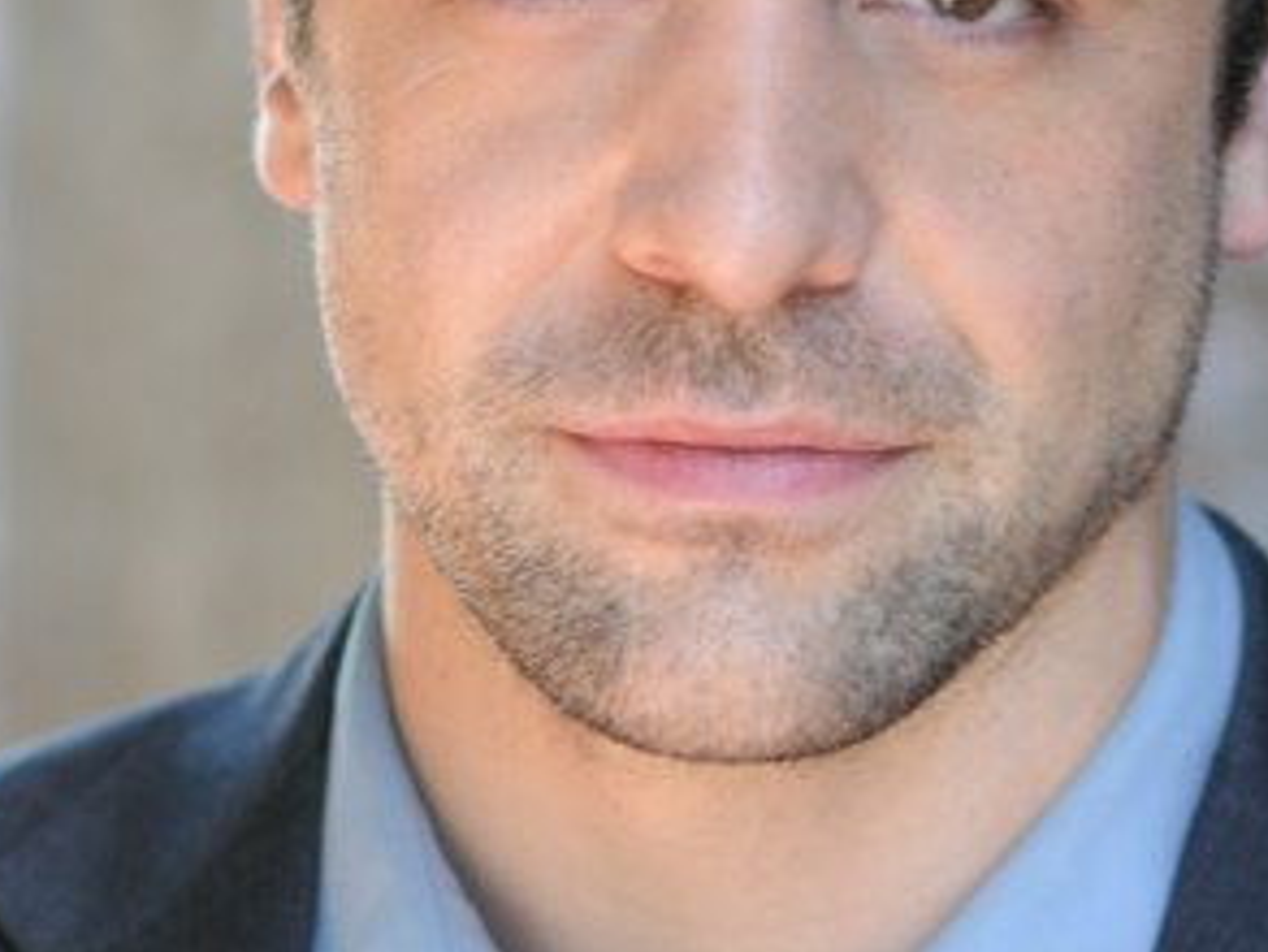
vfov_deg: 4.4
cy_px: 749
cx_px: 738
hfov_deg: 5.9
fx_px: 12251
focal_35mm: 334
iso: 250
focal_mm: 85
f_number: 2.5
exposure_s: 1/160
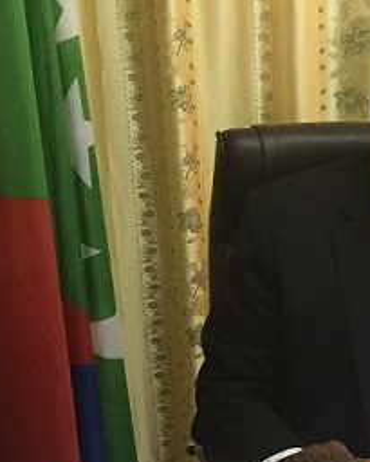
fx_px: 1135
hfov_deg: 17.9
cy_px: 332
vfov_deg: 22.8
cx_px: 401
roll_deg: -0.7
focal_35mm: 83
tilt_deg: -15.4
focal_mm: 4.15
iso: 250
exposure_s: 1/20
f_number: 2.2
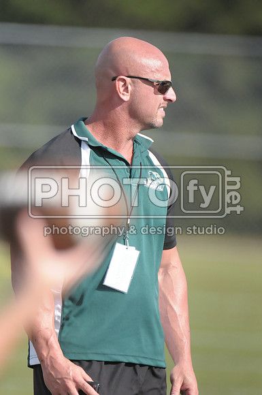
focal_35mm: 600
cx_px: 131
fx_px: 6569
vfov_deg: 3.4
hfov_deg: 2.3
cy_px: 198
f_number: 4
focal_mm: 400
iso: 1600
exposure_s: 1/8000
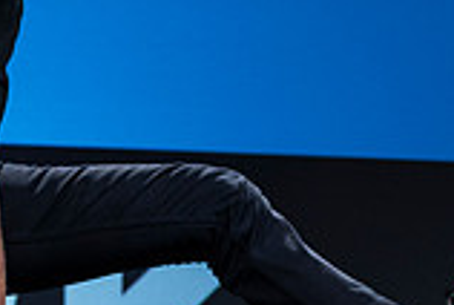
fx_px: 3765
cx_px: 256
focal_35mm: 298
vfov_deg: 4.6
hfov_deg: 6.9
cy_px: -103
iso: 1250
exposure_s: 1/320
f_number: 4
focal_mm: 55
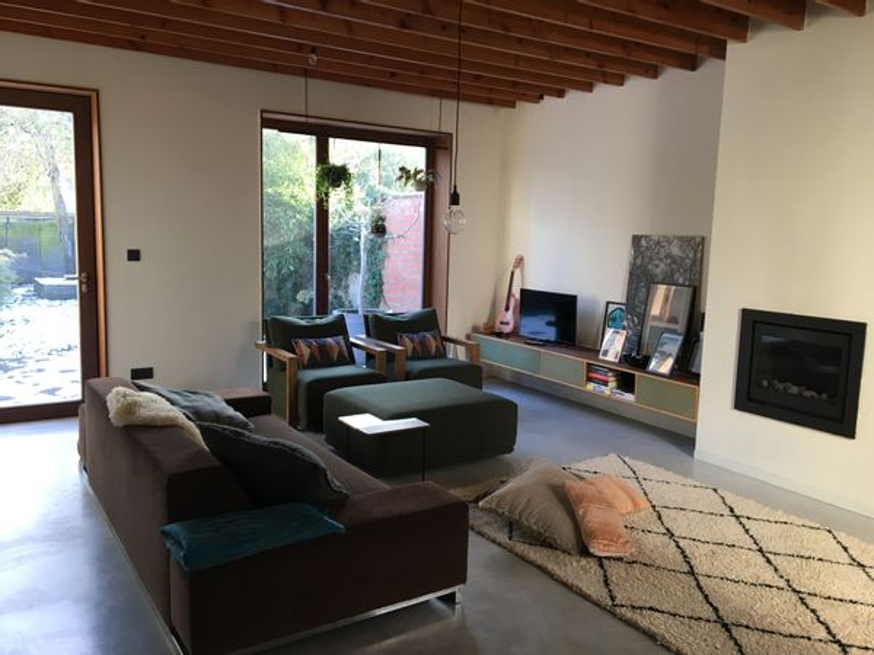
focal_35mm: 29
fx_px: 732
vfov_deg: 48.2
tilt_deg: -7.2
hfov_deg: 61.7
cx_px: 437
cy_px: 328
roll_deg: -1.5
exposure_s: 1/33
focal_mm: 4.15
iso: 80
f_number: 2.2
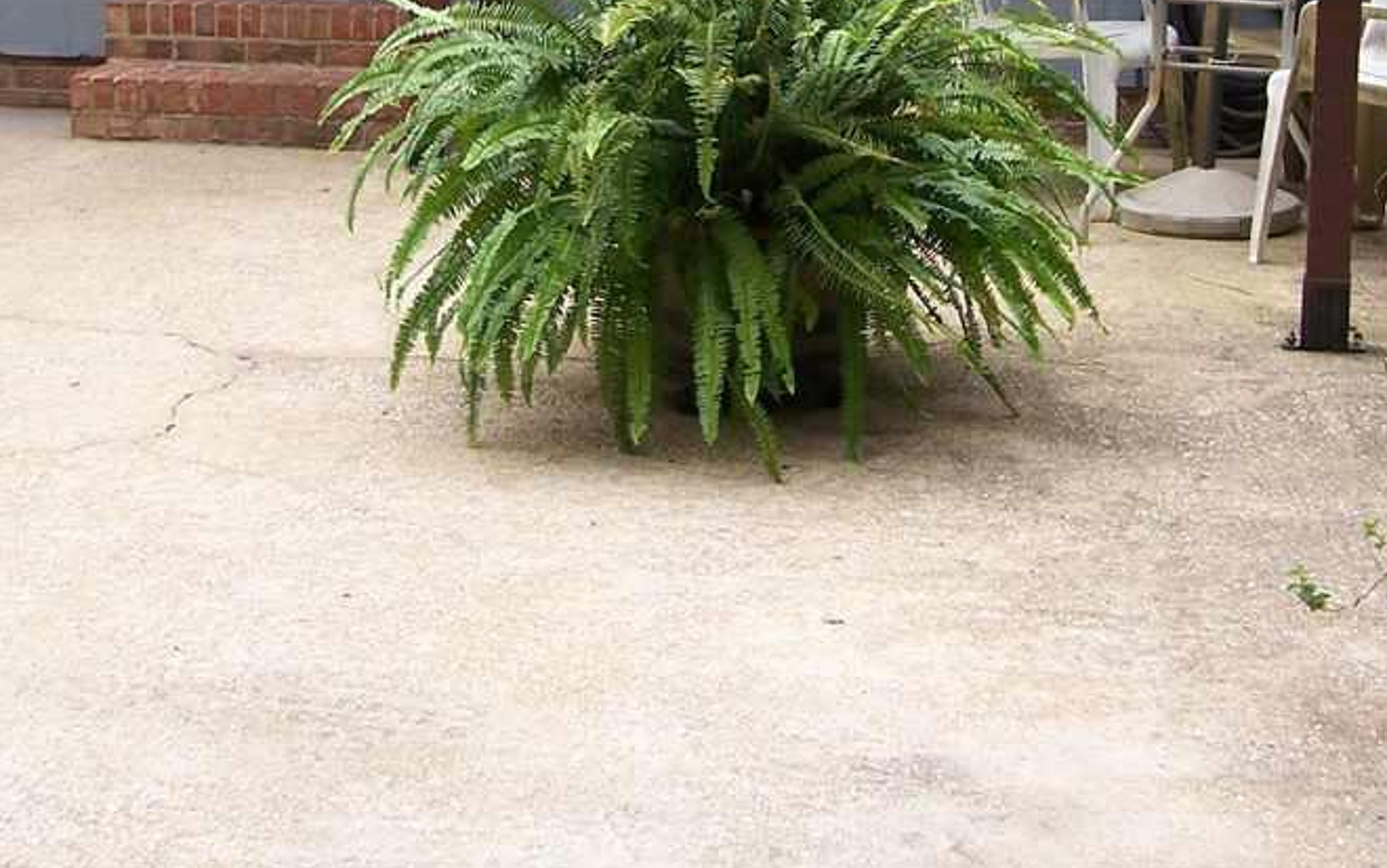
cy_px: -130
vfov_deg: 16.2
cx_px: 732
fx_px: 2949
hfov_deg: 26.5
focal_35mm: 78
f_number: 2.8
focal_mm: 6.3
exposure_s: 1/250
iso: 80
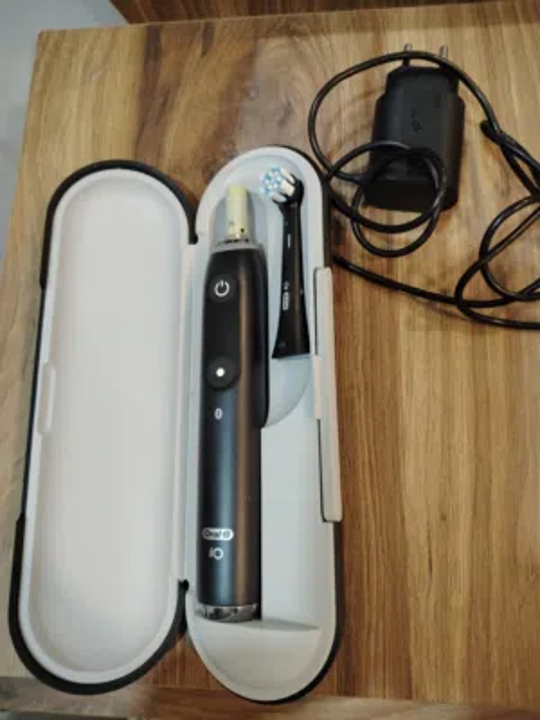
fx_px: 499
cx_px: 270
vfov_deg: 71.6
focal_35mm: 24
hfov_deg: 56.8
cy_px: 360
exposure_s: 1/33.3
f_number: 1.75
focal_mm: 5.25
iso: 1841
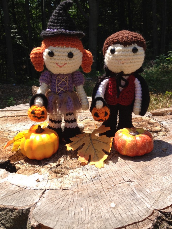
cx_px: 86
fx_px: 232
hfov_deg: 40.7
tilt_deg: -20.3
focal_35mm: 35
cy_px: 114
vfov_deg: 52.6
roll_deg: -0.4
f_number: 2.4
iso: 50
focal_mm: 4.28
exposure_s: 1/890
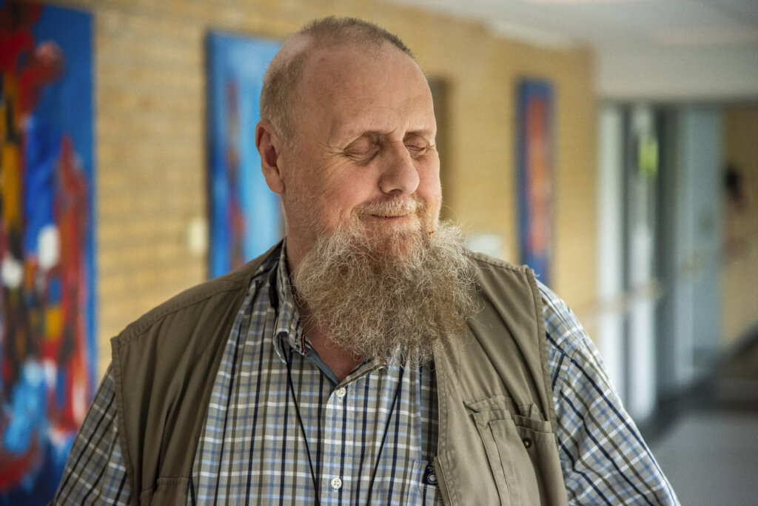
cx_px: 379
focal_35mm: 120
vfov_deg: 11.4
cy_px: 253
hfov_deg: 17.1
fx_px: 2527
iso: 1600
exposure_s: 1/320
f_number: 4
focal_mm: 120
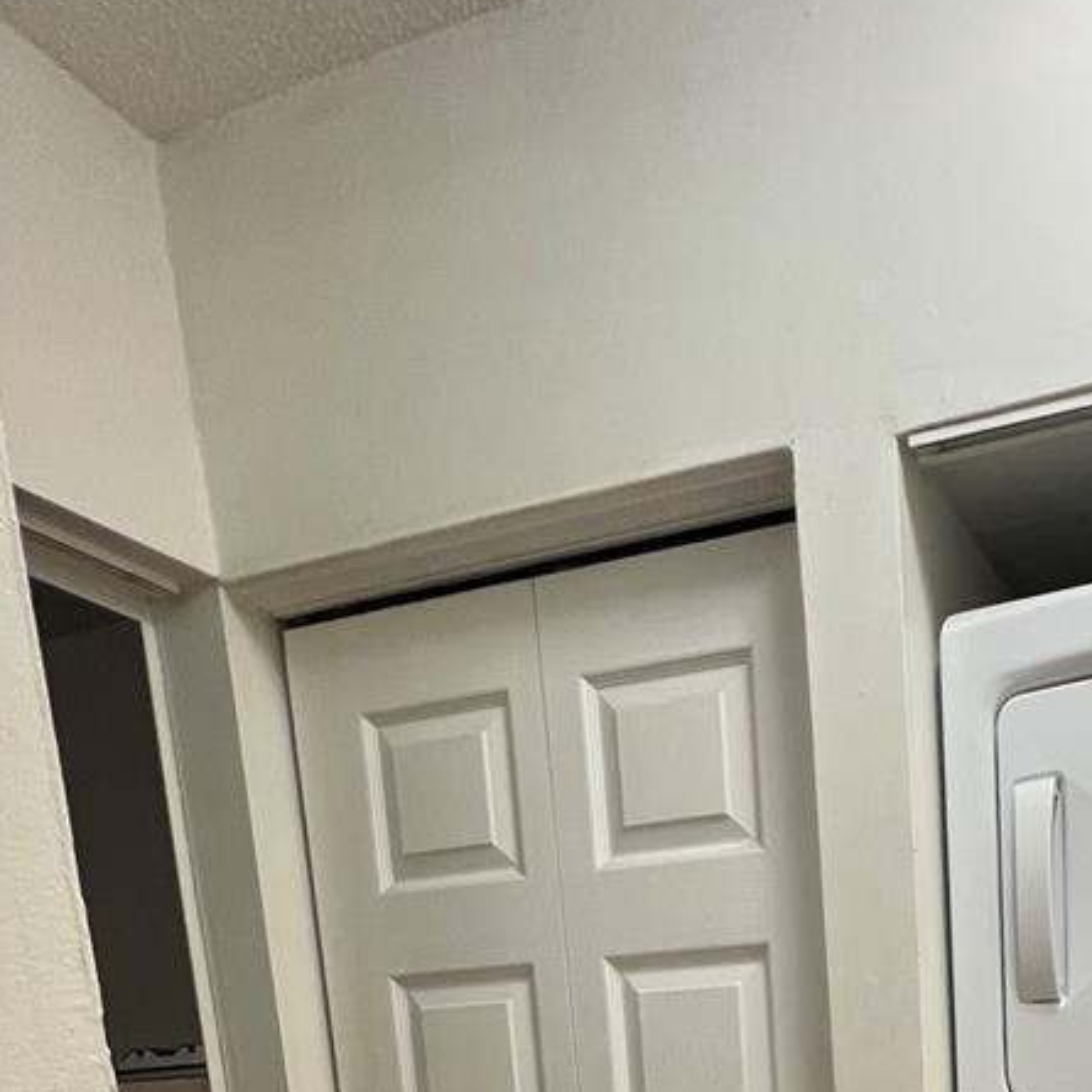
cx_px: 962
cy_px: 1399
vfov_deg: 36.2
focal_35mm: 31
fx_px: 1106
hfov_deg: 47.7
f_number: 1.8
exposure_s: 1/120
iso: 200
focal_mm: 1.57
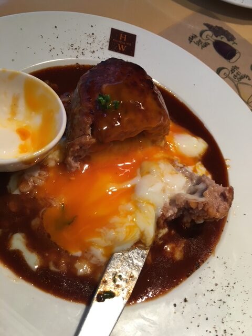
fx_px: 281
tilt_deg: -56.7
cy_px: 168
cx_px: 126
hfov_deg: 48.2
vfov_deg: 61.7
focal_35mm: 29
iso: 50
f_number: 2.2
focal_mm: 4.15
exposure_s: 1/30
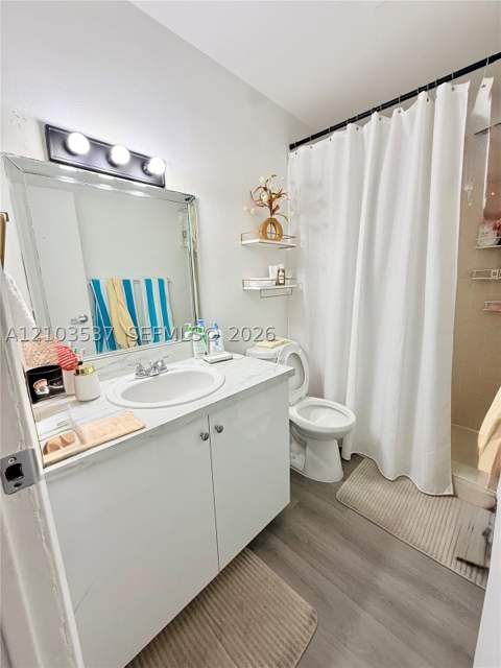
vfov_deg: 102.1
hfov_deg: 85.7
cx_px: 250
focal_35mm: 14
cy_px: 334
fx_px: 270
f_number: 2.2
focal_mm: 2.22
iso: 125
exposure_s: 1/120
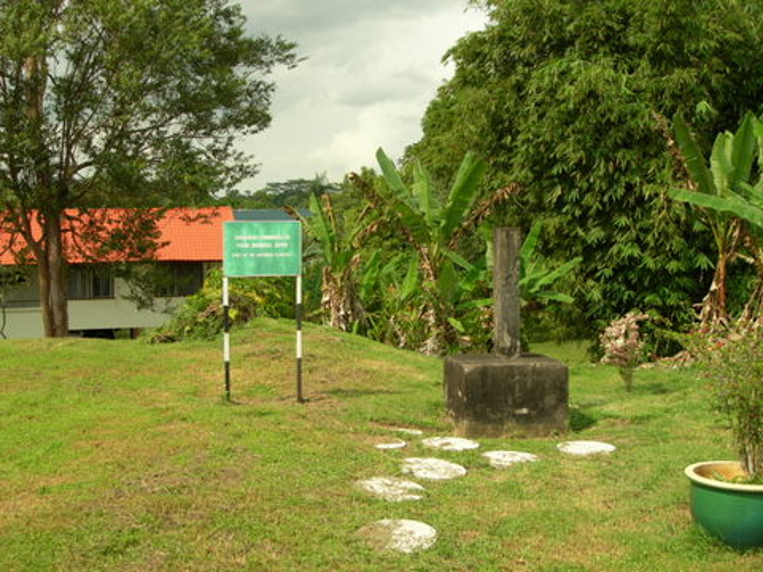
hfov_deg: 49.0
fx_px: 838
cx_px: 382
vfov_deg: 37.7
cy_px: 286
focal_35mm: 38
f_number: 4.8
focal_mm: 7.8
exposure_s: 1/400
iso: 50
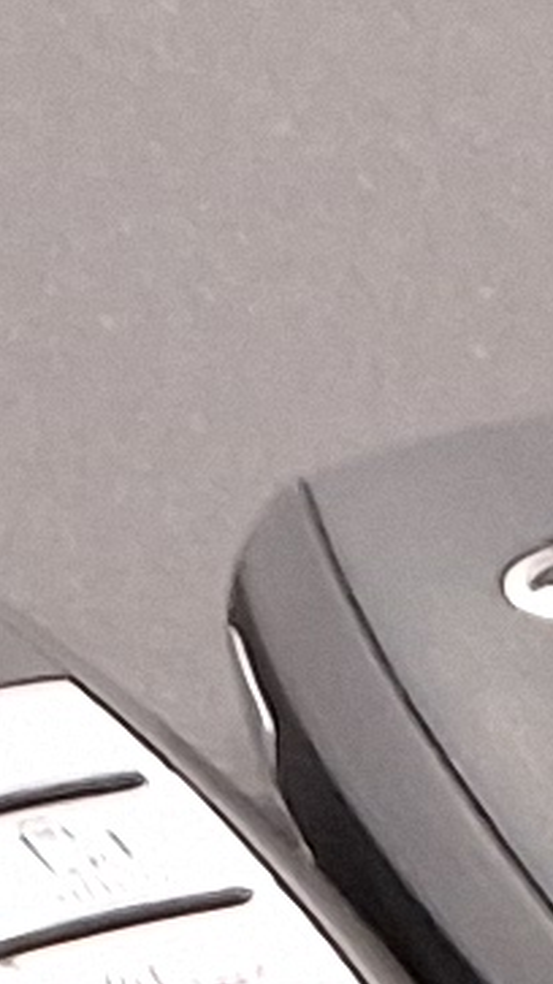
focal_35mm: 274
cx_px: 428
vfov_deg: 7.4
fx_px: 7148
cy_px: 2356
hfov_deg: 4.4
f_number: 1.9
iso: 200
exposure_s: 1/30
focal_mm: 2.91
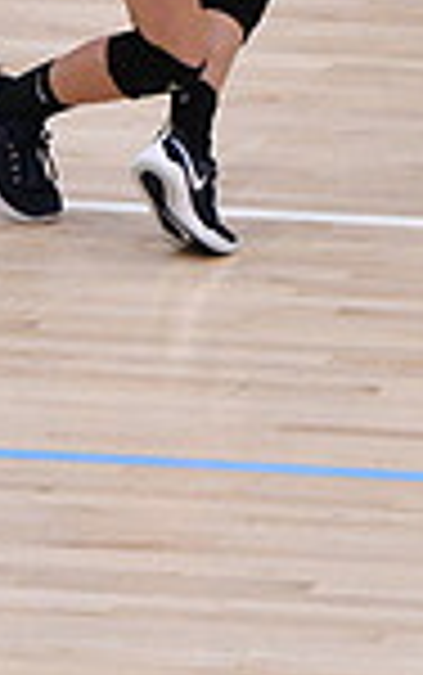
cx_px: 196
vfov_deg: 2.9
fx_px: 13273
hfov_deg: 1.8
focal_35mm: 721
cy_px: -567
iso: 6400
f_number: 3.2
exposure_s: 1/1250
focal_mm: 122
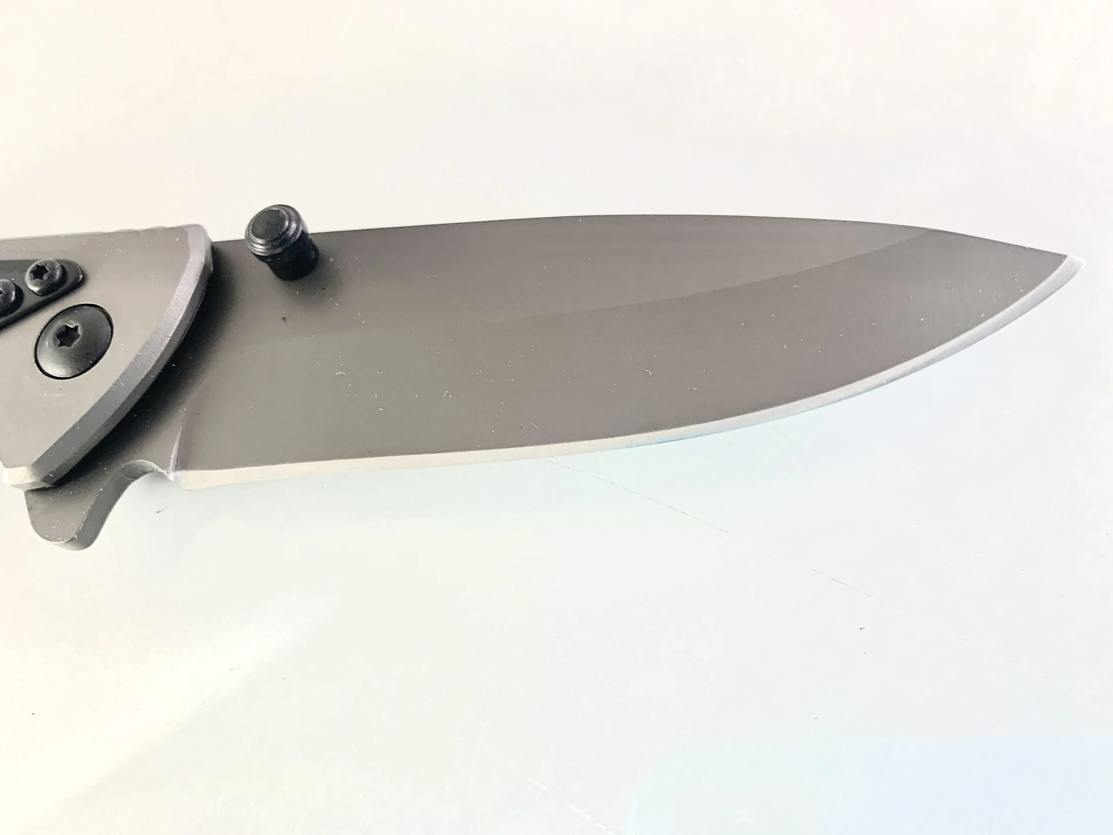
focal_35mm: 26
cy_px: 418
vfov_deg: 53.1
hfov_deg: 67.3
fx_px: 836
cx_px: 556
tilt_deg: -66.1
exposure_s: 1/121
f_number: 1.8
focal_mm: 4.25
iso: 64
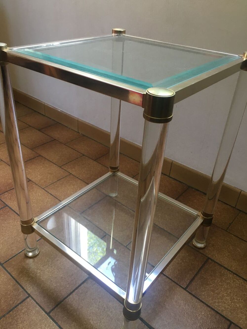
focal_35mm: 29
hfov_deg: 48.2
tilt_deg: -33.5
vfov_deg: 61.7
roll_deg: -3.4
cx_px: 124
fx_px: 276
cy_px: 164
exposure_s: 1/33
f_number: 2.2
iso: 50
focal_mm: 4.15
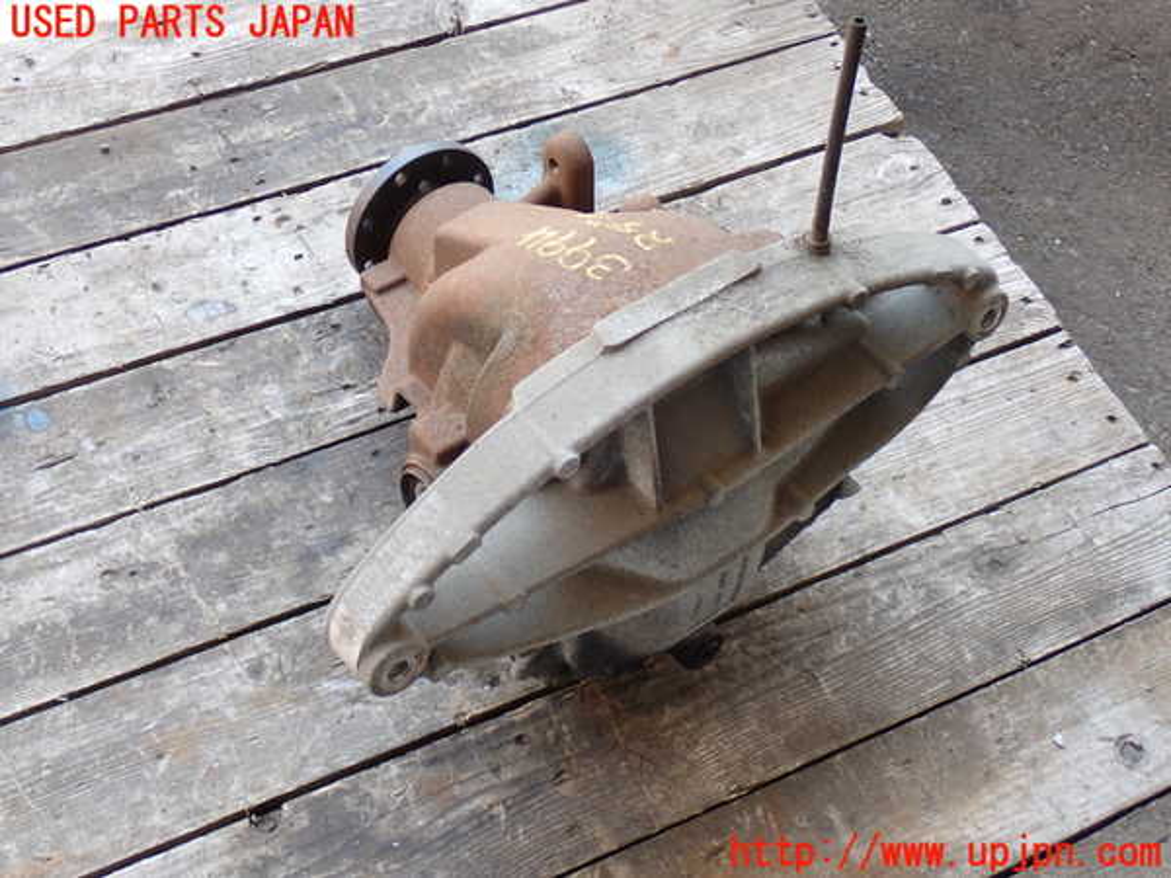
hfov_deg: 38.2
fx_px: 1691
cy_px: 439
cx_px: 586
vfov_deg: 29.1
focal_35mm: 50
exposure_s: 1/80
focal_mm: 9.01
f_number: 3.2
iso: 200
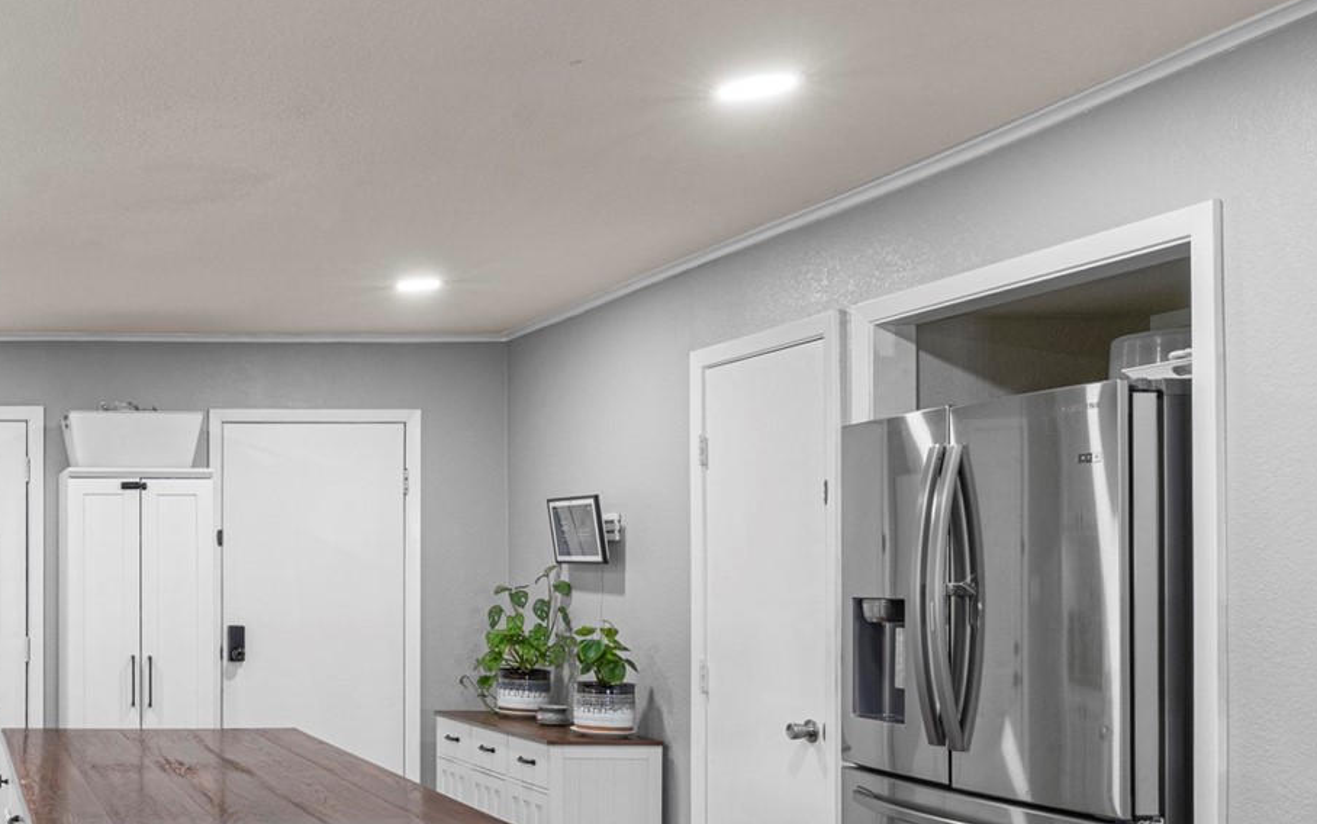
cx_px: -59
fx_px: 1400
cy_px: 553
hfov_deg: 42.1
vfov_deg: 32.5
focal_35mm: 39
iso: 400
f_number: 10
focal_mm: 16
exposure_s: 1/10
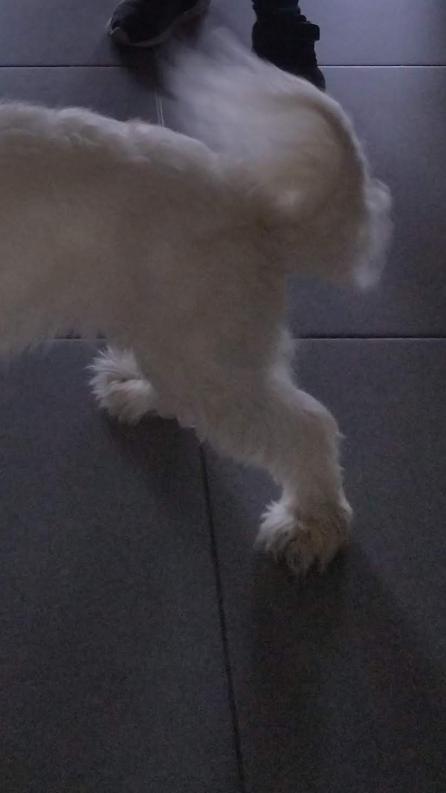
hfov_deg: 15.0
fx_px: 1683
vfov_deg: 23.8
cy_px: -195
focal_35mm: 80
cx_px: 80
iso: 198
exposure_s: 1/120
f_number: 1.79
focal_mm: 4.74
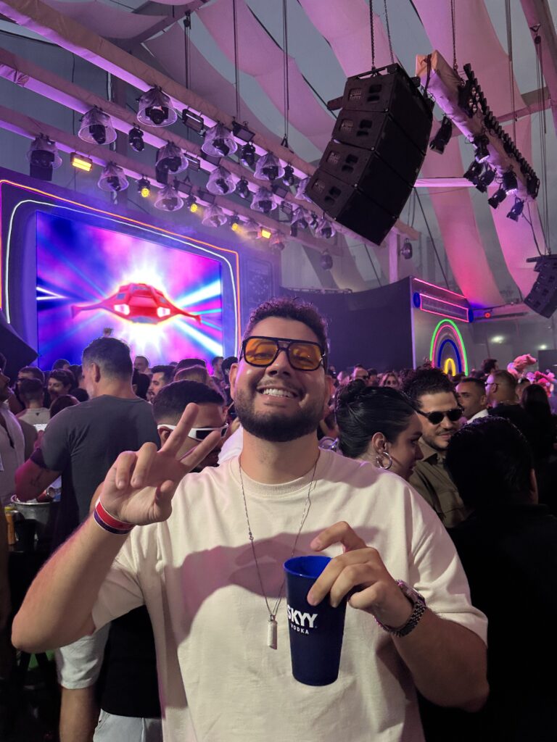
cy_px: 371
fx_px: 515
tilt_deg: +2.7
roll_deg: +2.3
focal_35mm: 24
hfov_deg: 56.8
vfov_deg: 71.6
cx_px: 278
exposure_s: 1/120
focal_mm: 6.86
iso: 125
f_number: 1.78
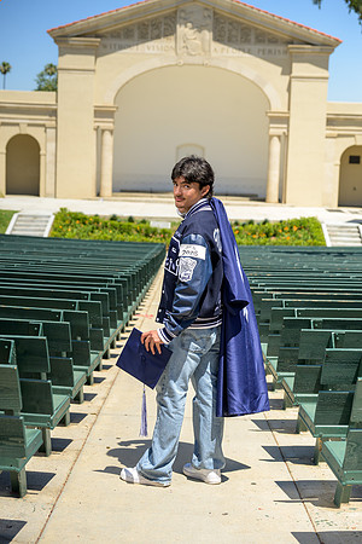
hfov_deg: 23.0
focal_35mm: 59
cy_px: 272
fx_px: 890
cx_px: 181
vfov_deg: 33.9
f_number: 4
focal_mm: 59
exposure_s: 1/6400
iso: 800
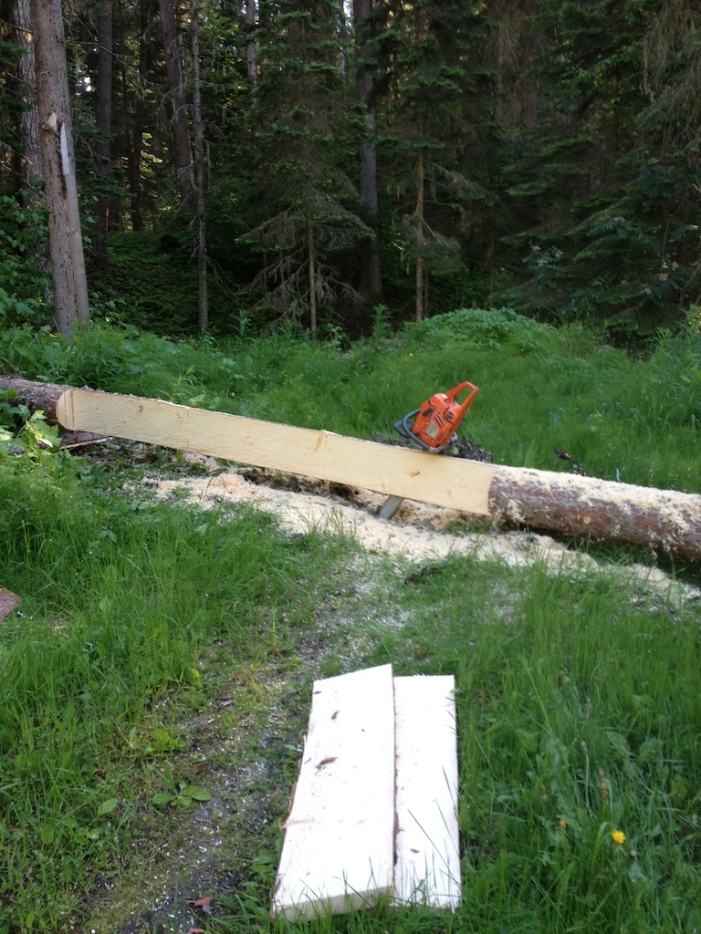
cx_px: 350
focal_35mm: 35
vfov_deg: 52.6
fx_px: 945
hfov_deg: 40.7
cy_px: 467
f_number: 2.4
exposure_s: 1/60
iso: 50
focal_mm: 4.28
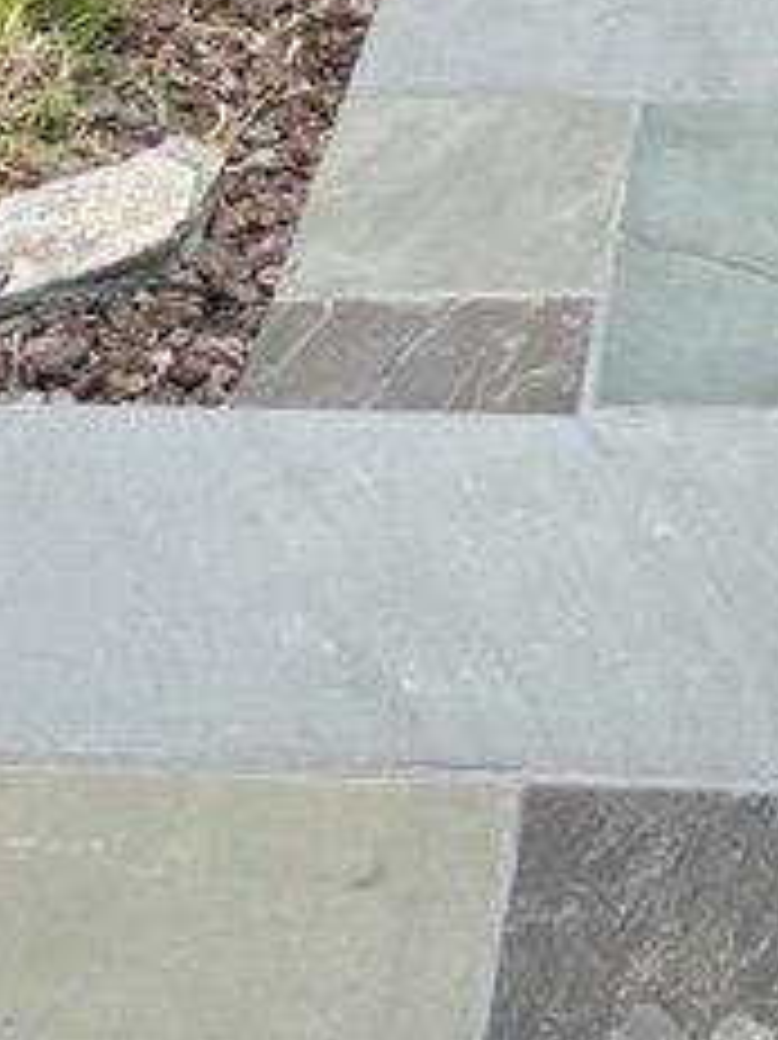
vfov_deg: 23.7
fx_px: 2160
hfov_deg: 19.7
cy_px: -324
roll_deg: +2.9
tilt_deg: -27.2
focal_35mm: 72
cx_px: 809
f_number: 1.6
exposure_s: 1/1416
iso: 32
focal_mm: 4.2
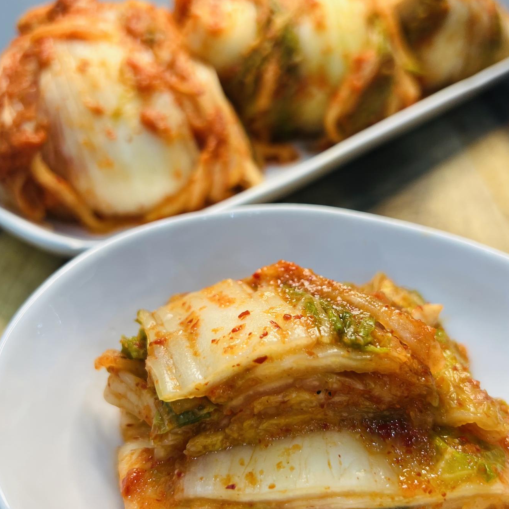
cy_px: 274
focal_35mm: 35
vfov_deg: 47.2
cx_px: 277
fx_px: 582
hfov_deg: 47.2
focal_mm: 5.7
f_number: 1.5
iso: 80
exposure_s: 1/120
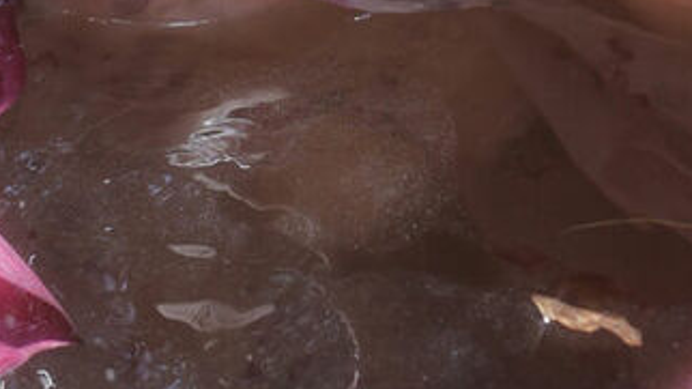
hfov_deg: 5.0
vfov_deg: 2.8
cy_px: -375
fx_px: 7889
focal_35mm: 430
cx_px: 142
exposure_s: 1/4000
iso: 400
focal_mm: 85
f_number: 2.5
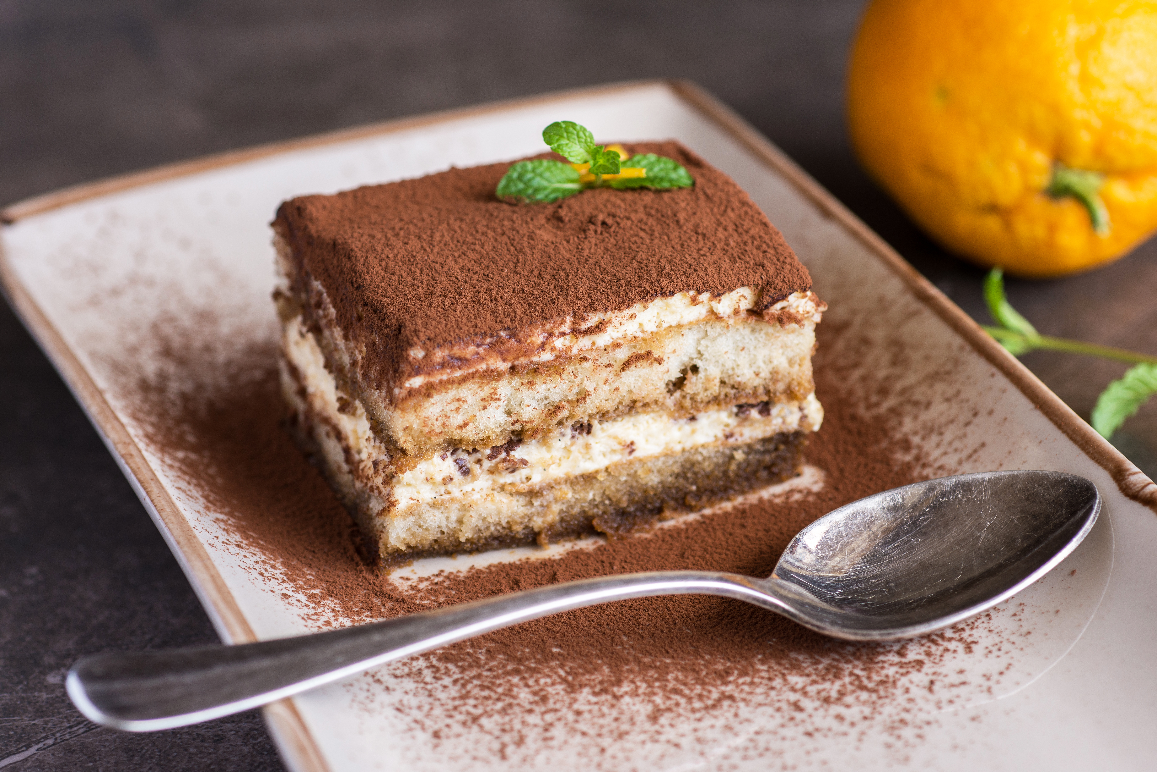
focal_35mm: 90
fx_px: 2892
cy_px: 386
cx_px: 578
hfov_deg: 22.6
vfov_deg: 15.2
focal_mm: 60
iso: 100
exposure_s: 1/50
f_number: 5.6
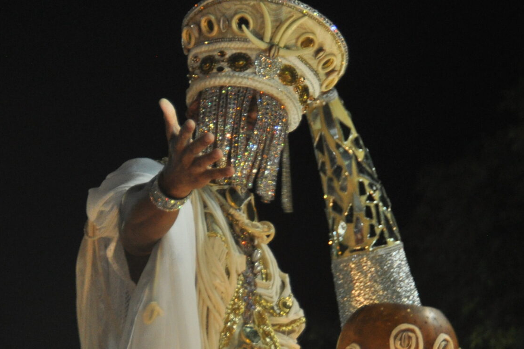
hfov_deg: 5.7
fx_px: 5285
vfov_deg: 3.8
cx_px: 207
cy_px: 316
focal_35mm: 363
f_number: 5.3
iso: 800
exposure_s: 1/60
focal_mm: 105
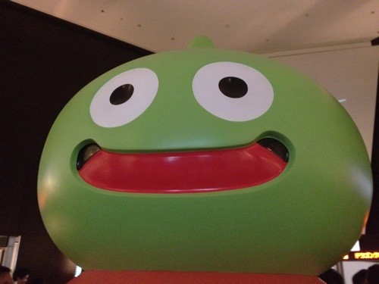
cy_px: 142
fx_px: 383
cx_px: 190
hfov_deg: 52.6
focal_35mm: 35
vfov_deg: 40.7
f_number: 2.4
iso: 800
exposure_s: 1/15
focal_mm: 4.28
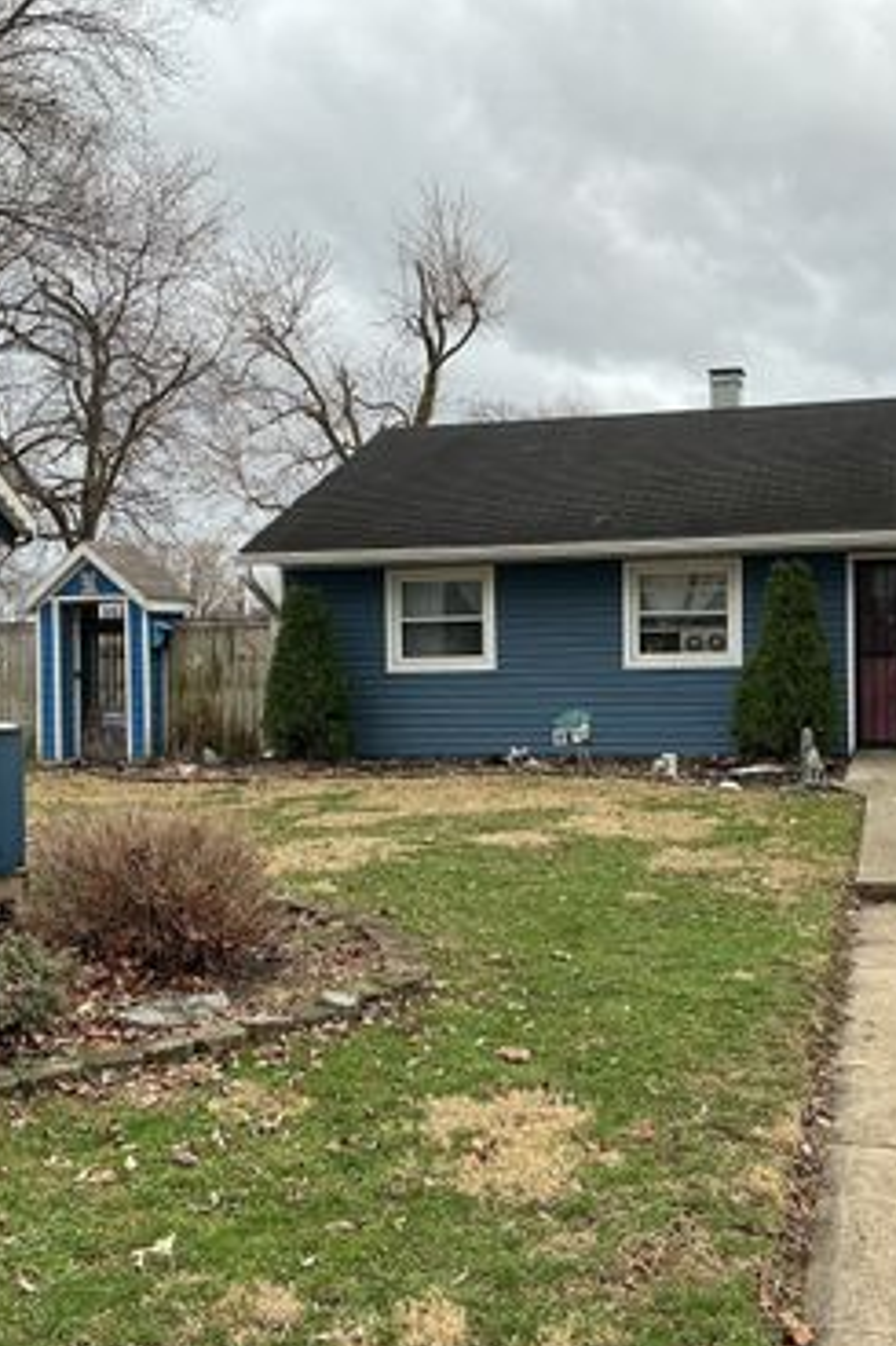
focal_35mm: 41
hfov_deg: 32.5
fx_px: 1532
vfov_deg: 47.4
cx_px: 516
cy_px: 682
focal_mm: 3
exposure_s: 1/380
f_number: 1.8
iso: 25
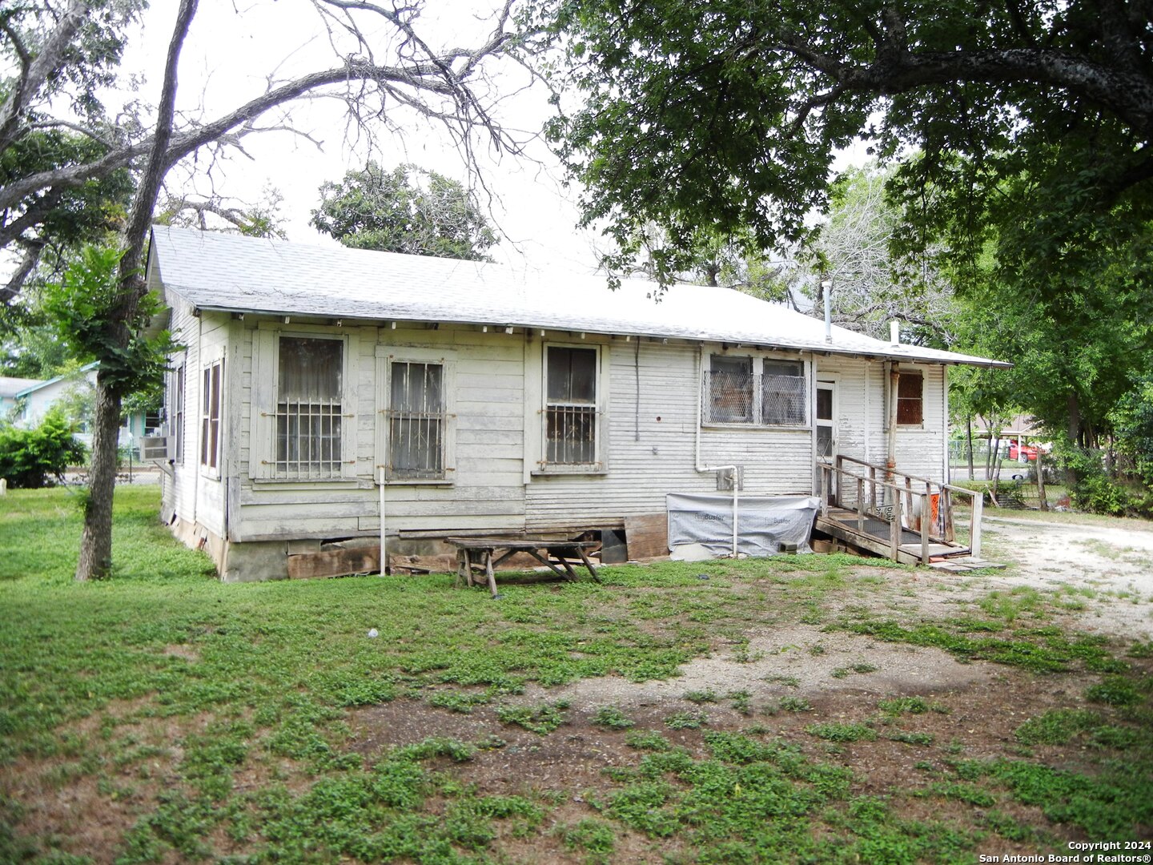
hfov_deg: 60.0
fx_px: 999
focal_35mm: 30
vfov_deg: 46.8
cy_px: 432
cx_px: 576
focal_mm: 5.4
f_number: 3.5
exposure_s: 1/386
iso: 160
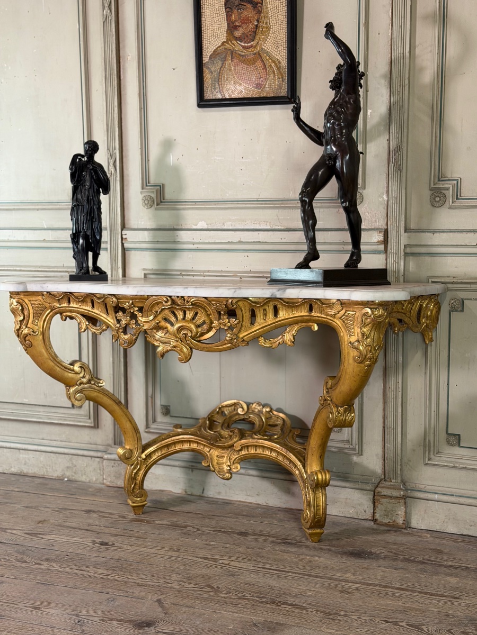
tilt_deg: -6.3
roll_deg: +1.0
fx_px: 882
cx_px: 238
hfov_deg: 30.3
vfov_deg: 39.7
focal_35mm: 48
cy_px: 318
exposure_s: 1/50
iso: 125
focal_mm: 6.76
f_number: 1.78
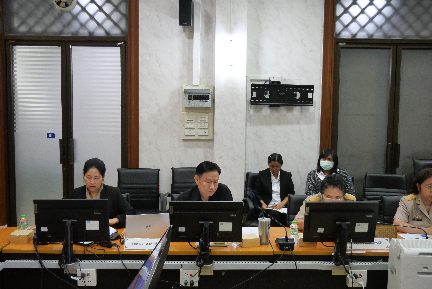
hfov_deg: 51.9
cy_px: 144
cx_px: 216
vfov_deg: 36.0
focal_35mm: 37
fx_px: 444
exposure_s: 1/100
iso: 3200
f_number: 3.9
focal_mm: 18
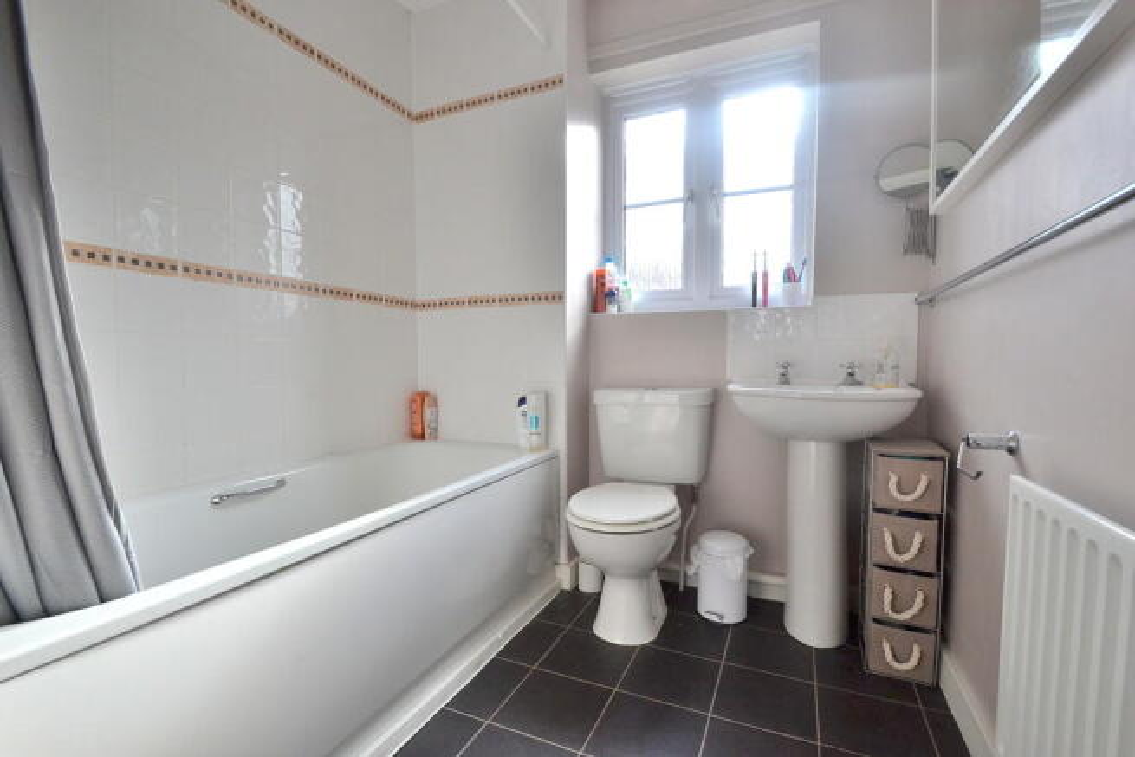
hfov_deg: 100.4
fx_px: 473
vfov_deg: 77.4
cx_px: 568
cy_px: 378
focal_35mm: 15
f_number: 5.6
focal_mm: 10
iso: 400
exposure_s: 1/125
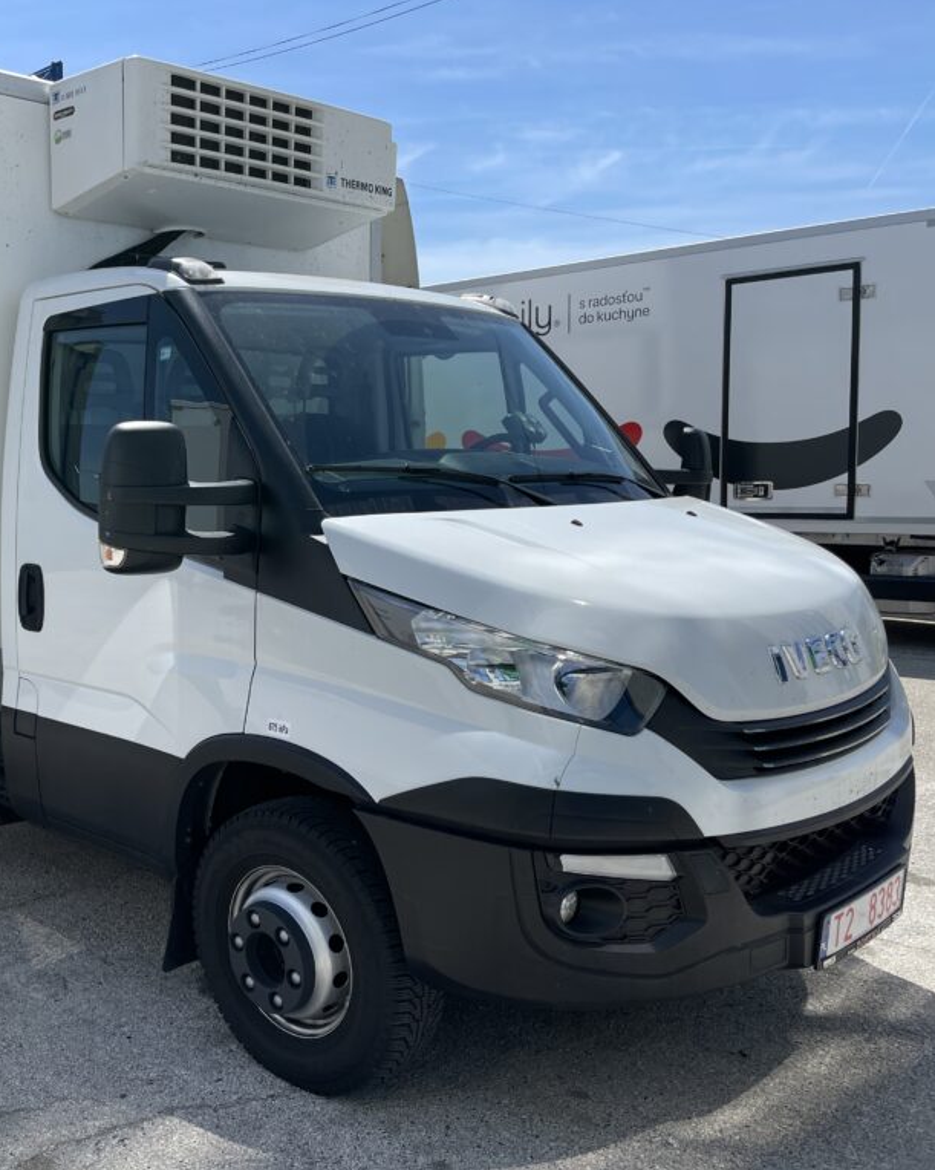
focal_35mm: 34
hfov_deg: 41.5
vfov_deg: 52.8
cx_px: 190
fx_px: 1176
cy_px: 583
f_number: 1.6
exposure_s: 1/3731
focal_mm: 4.2
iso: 32
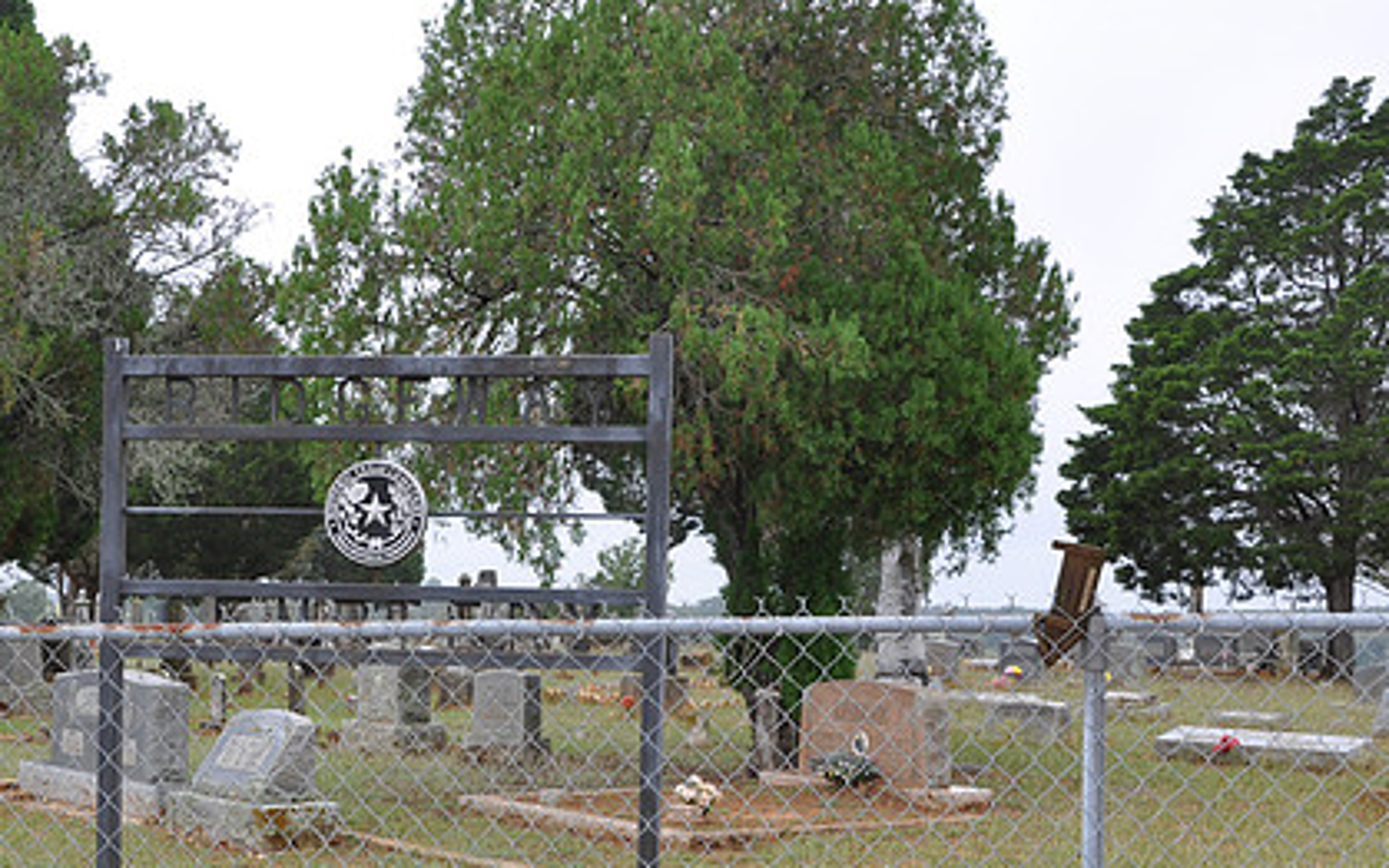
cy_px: 615
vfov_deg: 23.4
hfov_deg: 36.7
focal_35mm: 55
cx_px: 530
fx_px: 2082
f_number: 9
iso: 200
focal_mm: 26
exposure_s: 1/80
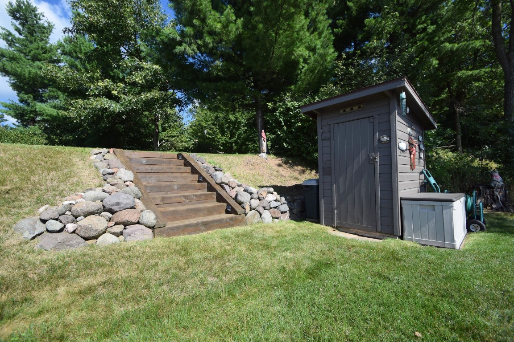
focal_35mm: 15
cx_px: 257
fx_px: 214
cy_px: 171
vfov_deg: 77.3
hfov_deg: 100.4
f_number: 5.6
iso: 400
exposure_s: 1/1600
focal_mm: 10
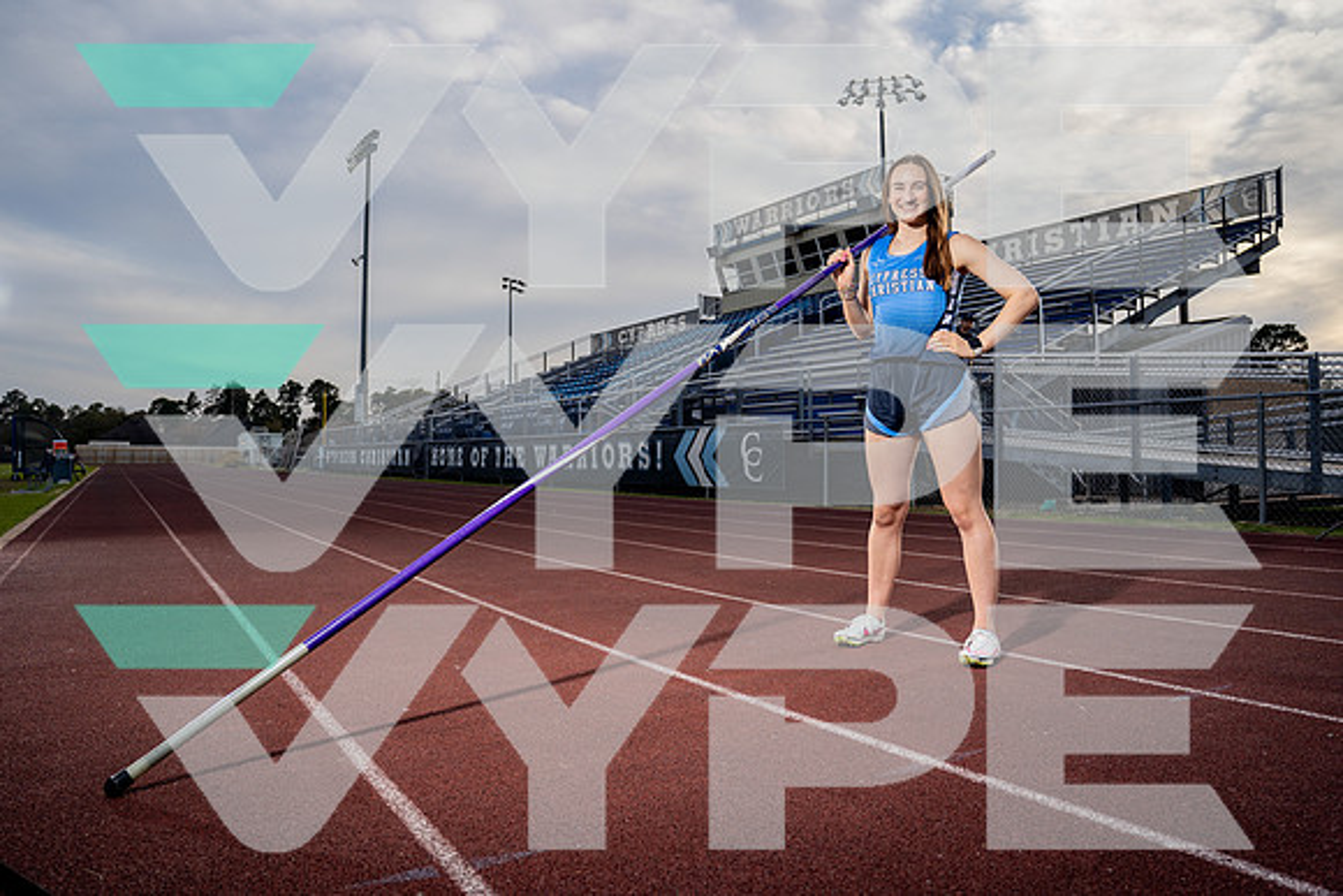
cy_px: 421
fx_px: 949
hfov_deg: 70.5
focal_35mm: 25
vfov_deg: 50.5
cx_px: 631
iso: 100
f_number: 4
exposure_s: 1/250
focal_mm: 24
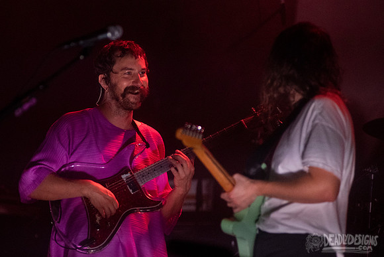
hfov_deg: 7.4
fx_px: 2984
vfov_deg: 4.9
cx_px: 116
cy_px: 123
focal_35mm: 280
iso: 2500
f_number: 3.2
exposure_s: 1/800
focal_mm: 200
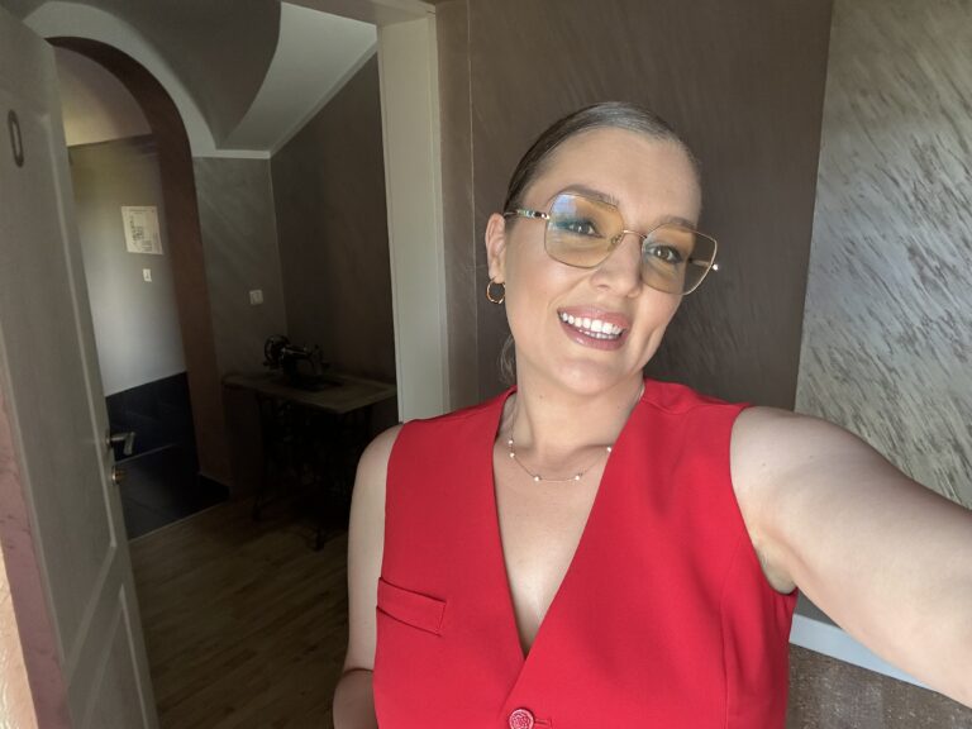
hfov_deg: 73.9
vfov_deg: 58.9
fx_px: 646
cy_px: 364
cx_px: 486
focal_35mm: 23
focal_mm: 2.69
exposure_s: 1/111
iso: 80
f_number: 1.9
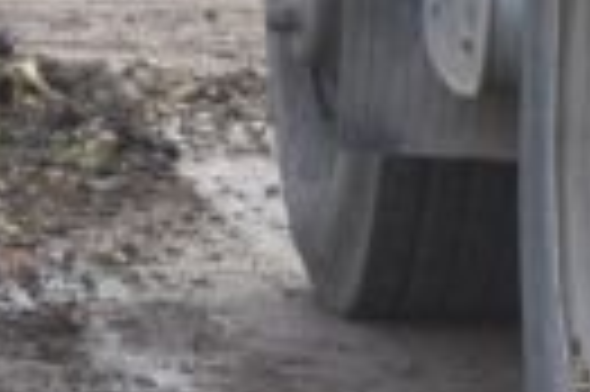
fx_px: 10342
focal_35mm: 632
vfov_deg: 2.2
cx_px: -293
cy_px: -340
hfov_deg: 3.3
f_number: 5.6
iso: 220
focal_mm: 55
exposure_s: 1/200
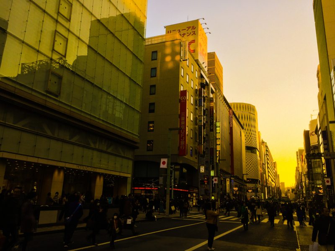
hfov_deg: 61.7
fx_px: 281
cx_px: 168
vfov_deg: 48.2
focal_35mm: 29
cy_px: 126
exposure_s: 1/732
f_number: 2.2
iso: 32
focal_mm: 4.15
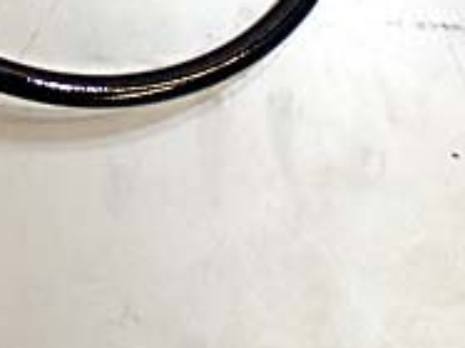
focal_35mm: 123
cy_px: -92
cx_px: 67
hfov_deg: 15.9
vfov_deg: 11.7
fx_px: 1651
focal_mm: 6.45
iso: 400
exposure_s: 1/25
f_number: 4.5
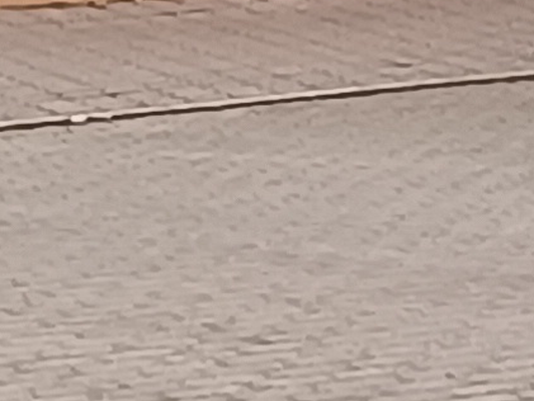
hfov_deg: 15.6
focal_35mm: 124
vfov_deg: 8.7
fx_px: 1913
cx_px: -11
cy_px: -983
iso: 50
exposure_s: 1/216
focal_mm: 1.66
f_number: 2.2
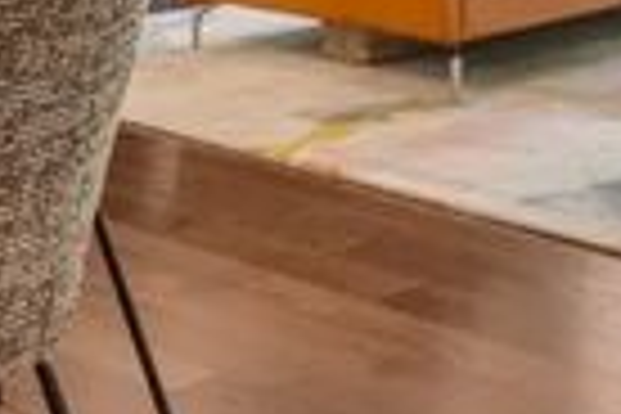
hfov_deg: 17.1
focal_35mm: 119
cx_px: 130
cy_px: -367
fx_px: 2053
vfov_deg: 10.7
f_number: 9
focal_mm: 16
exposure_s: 1/2
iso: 500
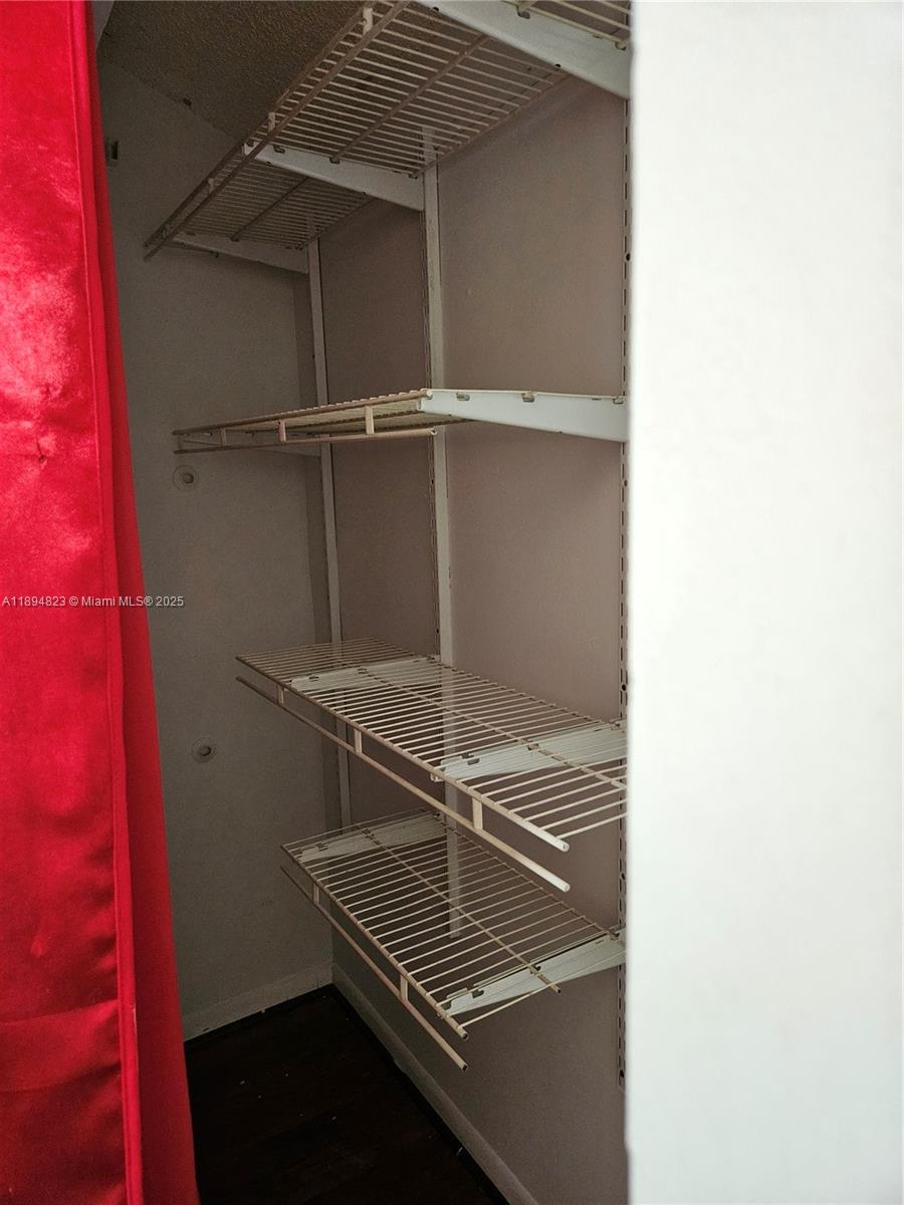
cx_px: 452
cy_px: 602
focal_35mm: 23
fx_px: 801
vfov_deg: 73.9
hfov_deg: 58.9
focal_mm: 5.4
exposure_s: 1/40
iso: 500
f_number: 1.8
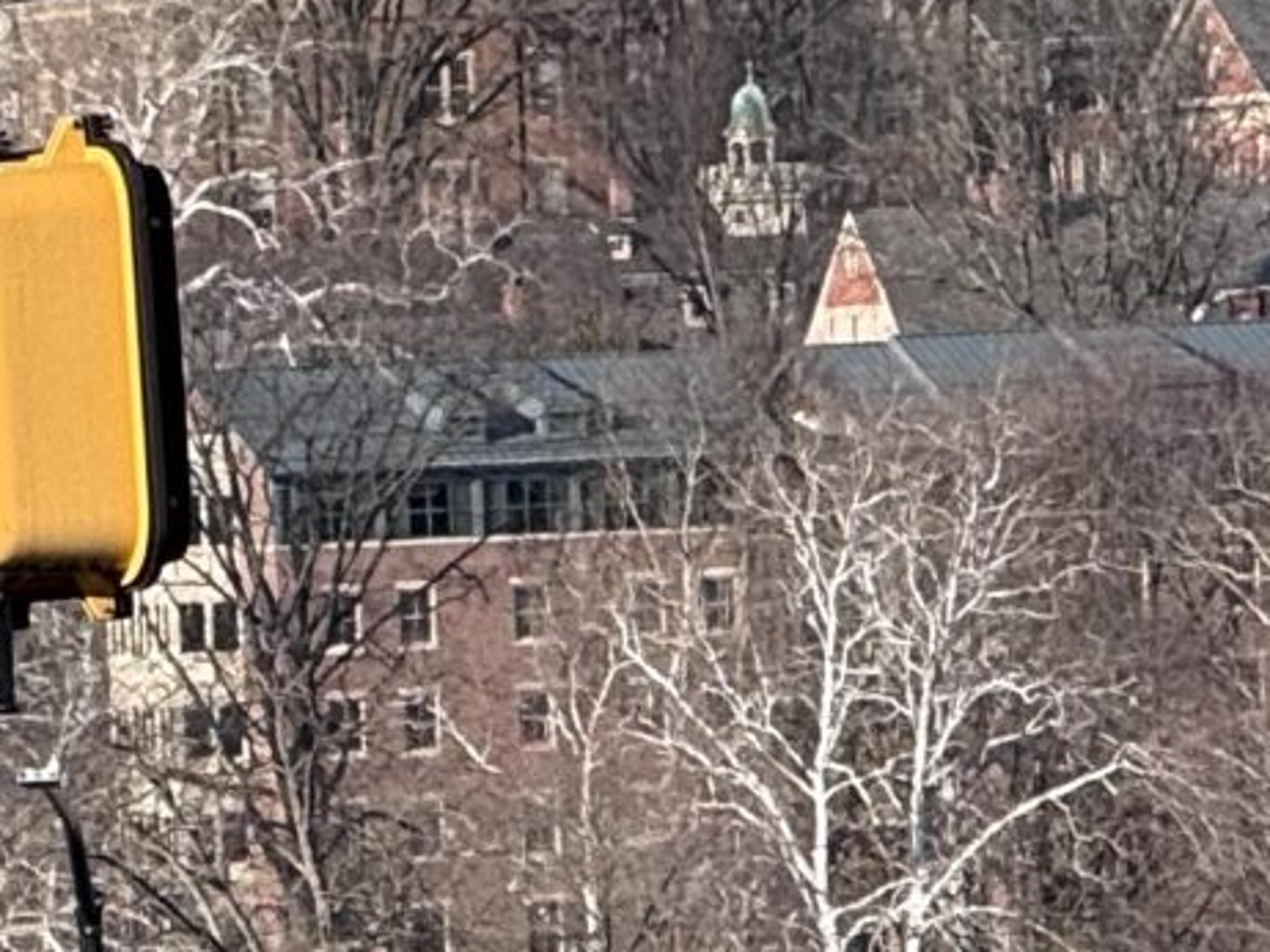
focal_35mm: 665
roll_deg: +2.1
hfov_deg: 3.0
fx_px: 24385
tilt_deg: -2.2
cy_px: 1786
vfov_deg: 2.2
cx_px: 907
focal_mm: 15.66
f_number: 2.8
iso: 50
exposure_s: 1/743
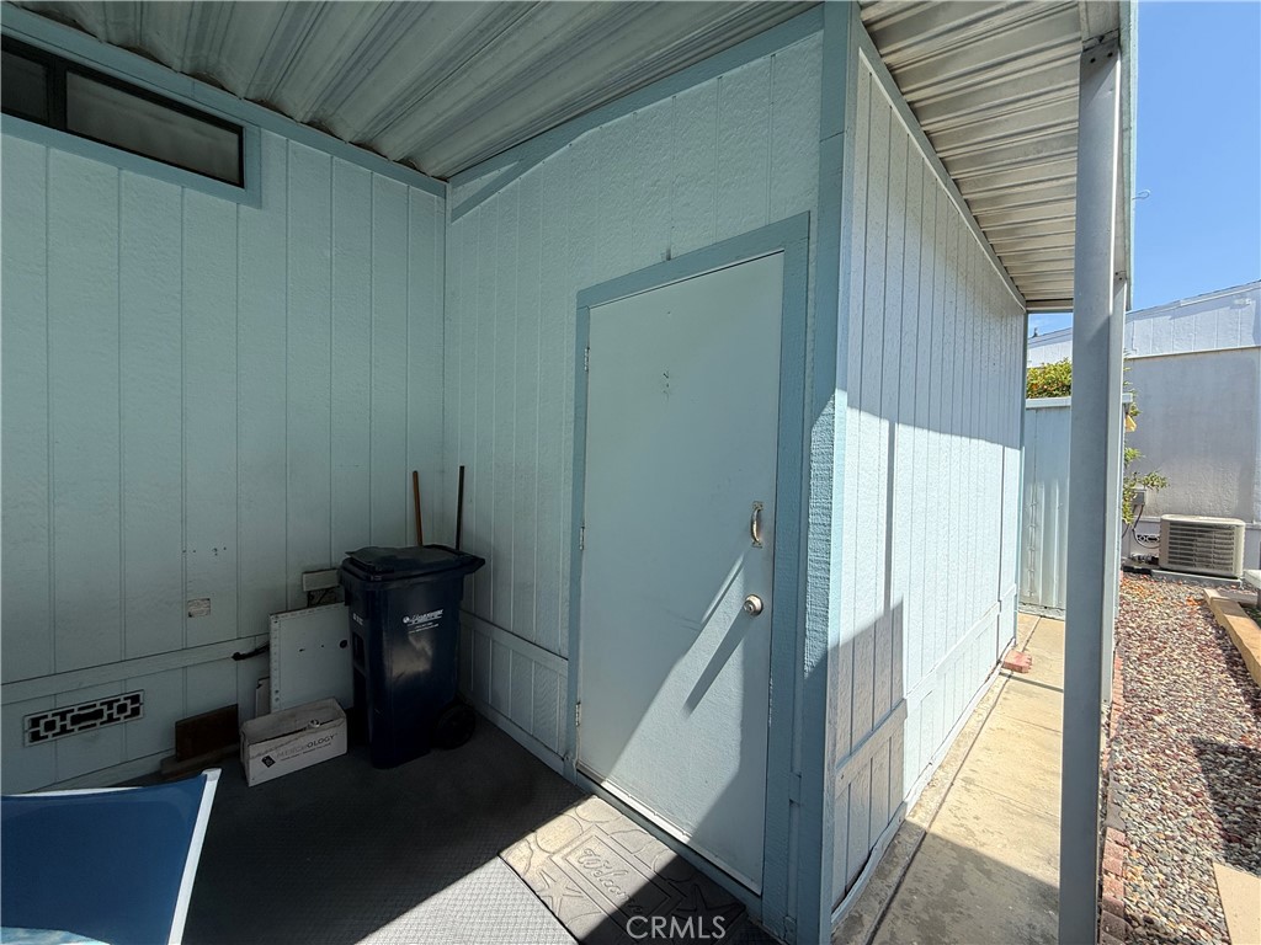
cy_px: 472
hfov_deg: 102.1
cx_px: 630
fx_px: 510
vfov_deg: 85.7
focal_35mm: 14
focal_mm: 2.22
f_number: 2.2
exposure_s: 1/579
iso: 64
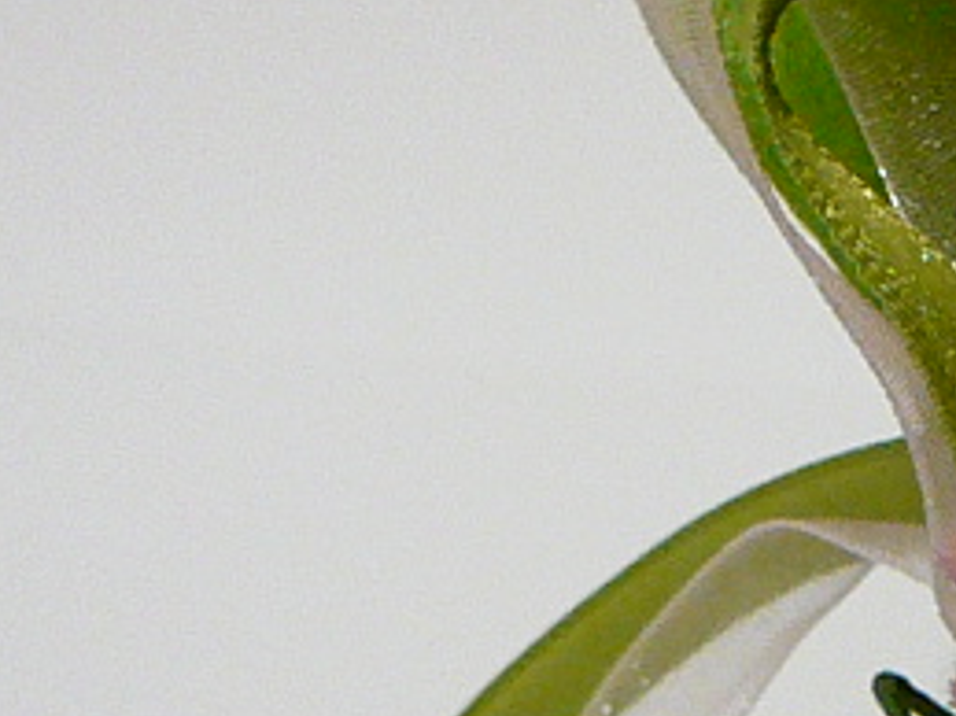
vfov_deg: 8.6
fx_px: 4776
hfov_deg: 11.0
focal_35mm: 173
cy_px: 469
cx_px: 1436
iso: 200
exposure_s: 1/30
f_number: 2.8
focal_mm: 5.2
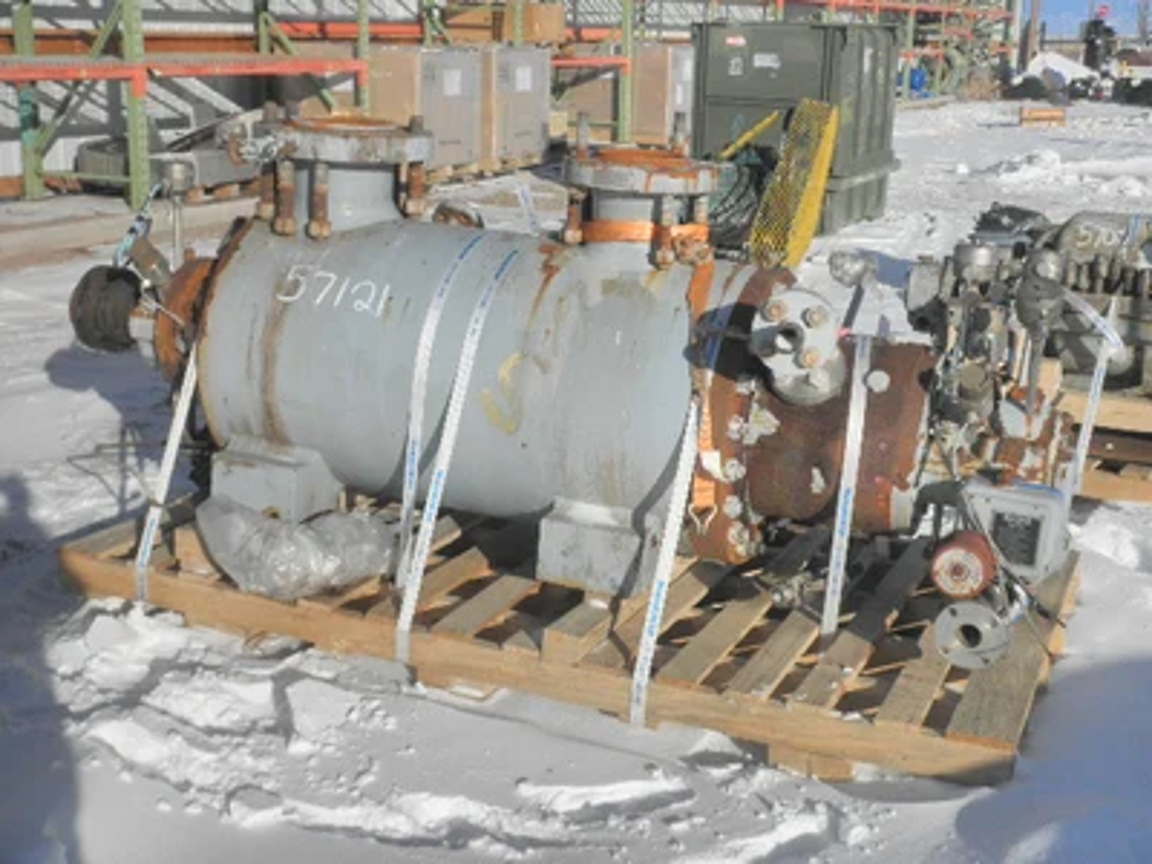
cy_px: 432
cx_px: 576
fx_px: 1464
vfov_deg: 32.9
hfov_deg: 42.9
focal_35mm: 44
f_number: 9.6
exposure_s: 1/200
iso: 64
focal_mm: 7.9
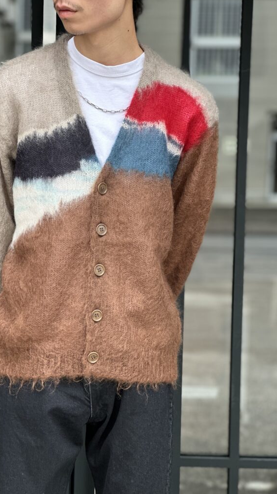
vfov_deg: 25.0
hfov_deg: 14.2
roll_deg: -1.2
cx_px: 99
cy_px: 247
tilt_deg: -3.5
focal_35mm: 85
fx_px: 1111
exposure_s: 1/121
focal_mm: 9
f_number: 2.8
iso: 80
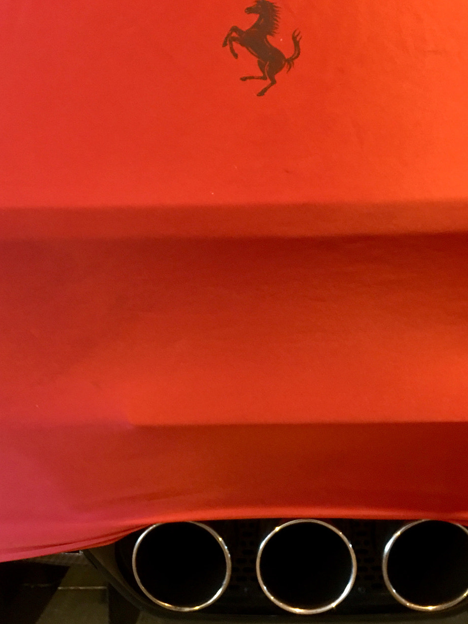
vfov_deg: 50.1
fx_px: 667
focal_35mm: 37
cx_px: 276
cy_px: 307
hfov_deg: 38.6
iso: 100
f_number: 2.2
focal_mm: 4.15
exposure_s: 1/4
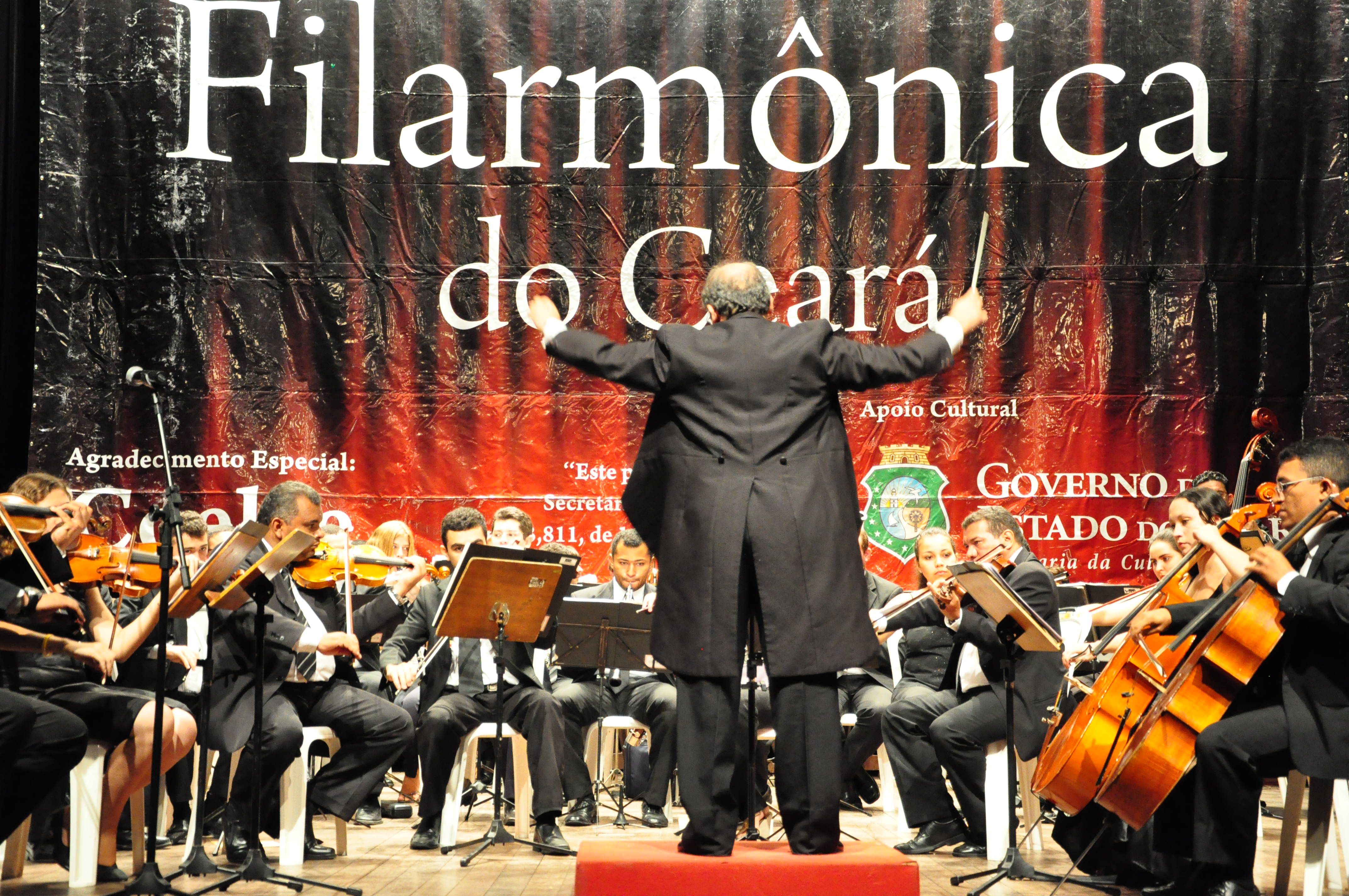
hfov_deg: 33.4
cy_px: 448
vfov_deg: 22.6
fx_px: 2246
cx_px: 674
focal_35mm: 60
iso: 3200
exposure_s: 1/50
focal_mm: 40
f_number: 4.5
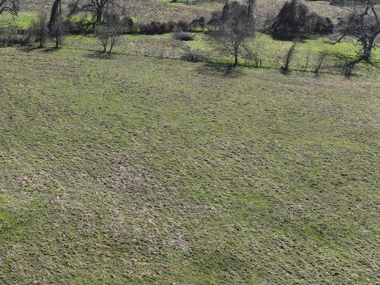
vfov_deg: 21.9
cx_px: -5
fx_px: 724
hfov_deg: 27.6
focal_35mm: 66
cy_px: 53
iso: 200
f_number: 2.8
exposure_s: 1/3200
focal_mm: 12.29
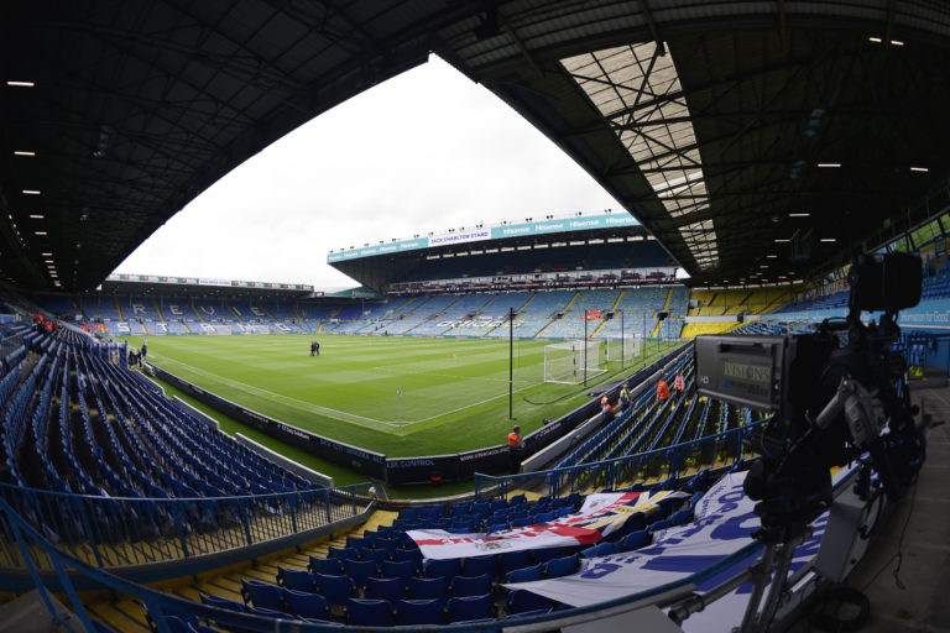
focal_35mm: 16
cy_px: 316
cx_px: 475
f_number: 4.5
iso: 100
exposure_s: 1/125
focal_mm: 16
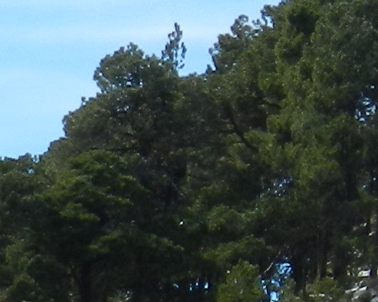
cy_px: 483
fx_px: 8234
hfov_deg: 2.6
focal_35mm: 736
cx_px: 1215
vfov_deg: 2.1
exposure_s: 1/800
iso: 160
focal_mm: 17.7
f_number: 4.6
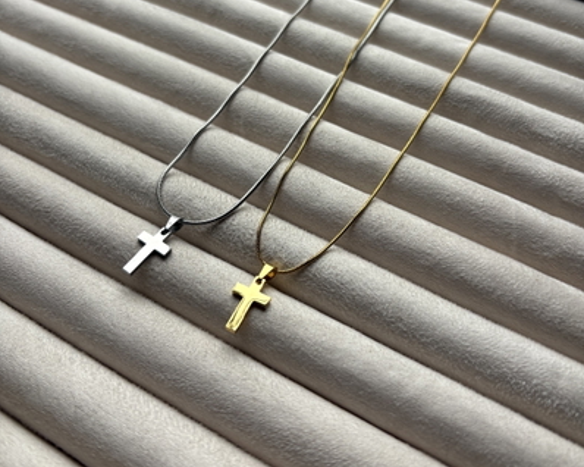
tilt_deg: -53.0
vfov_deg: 43.0
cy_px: 177
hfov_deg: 52.9
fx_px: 587
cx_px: 292
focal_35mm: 34
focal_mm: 5.96
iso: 40
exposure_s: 1/266
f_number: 1.6
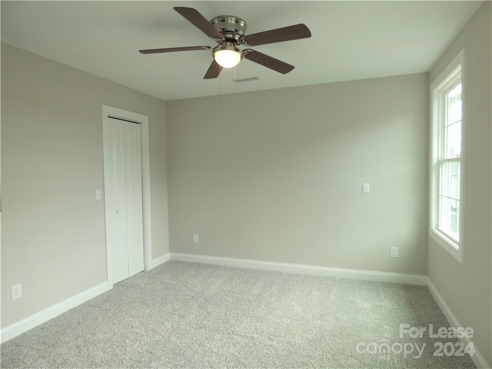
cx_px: 246
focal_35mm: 20
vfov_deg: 66.0
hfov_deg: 81.7
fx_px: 284
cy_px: 184
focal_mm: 3.58
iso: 100
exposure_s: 1/80
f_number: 2.8
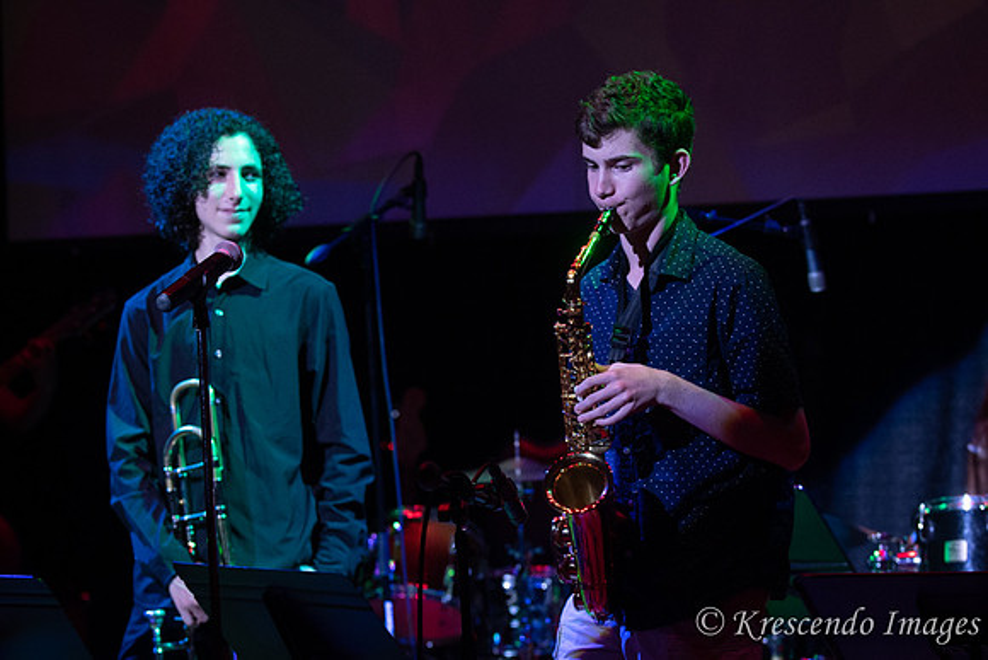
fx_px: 3541
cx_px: 494
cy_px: 330
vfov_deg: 10.6
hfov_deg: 15.9
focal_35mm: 129
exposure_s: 1/200
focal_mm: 86
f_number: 2.8
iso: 1600
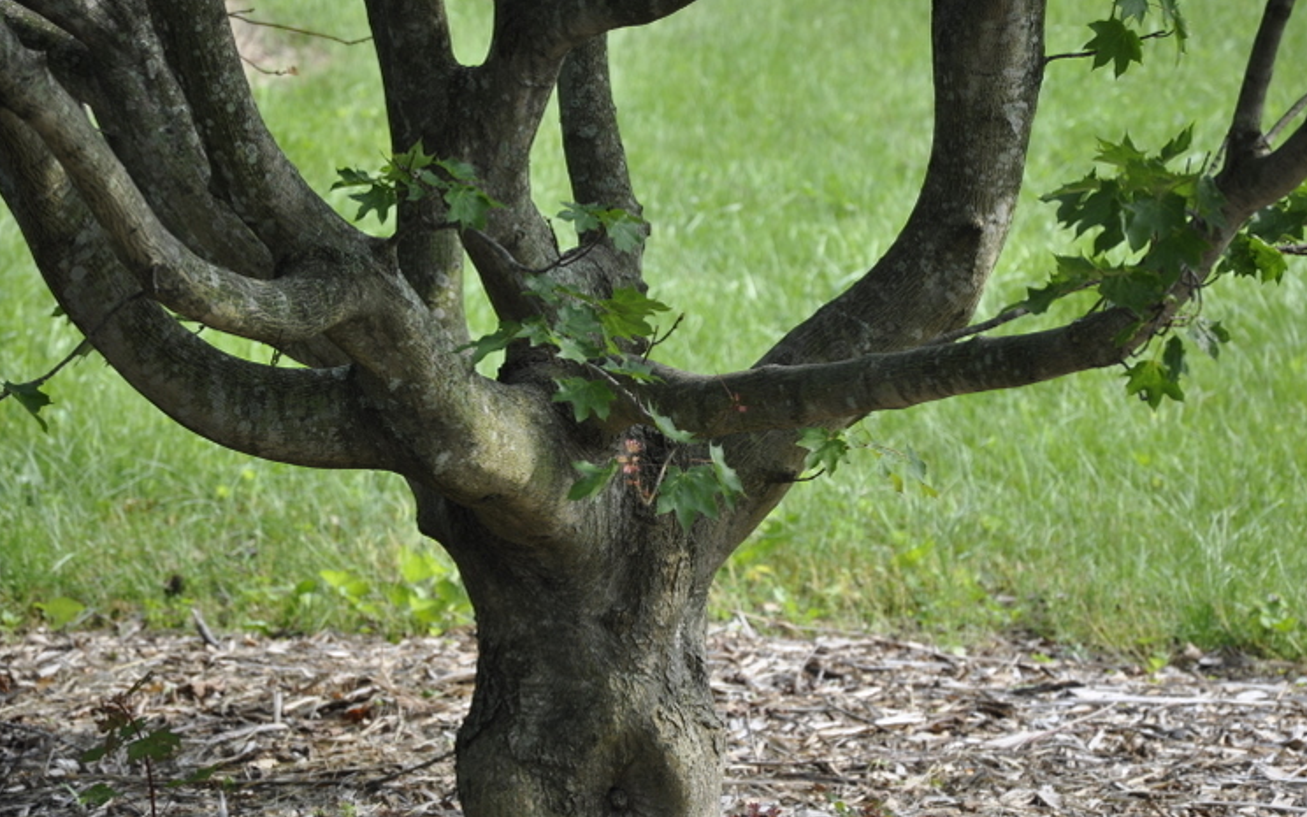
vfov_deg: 8.1
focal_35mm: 161
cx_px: 655
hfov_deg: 13.0
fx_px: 5735
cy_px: 445
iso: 200
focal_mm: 98
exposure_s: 1/125
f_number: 5.6
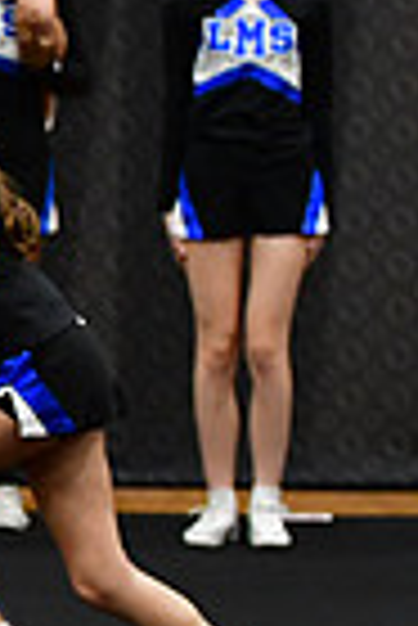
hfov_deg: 2.5
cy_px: 376
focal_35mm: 539
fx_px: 9364
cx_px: -881
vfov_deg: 3.8
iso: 4000
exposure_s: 1/500
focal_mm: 86
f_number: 3.5
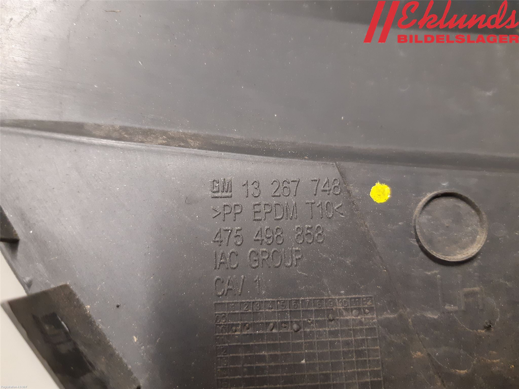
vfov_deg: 53.1
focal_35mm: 26
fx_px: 390
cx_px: 260
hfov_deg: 67.3
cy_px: 194
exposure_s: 1/33
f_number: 1.7
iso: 250
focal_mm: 3.93
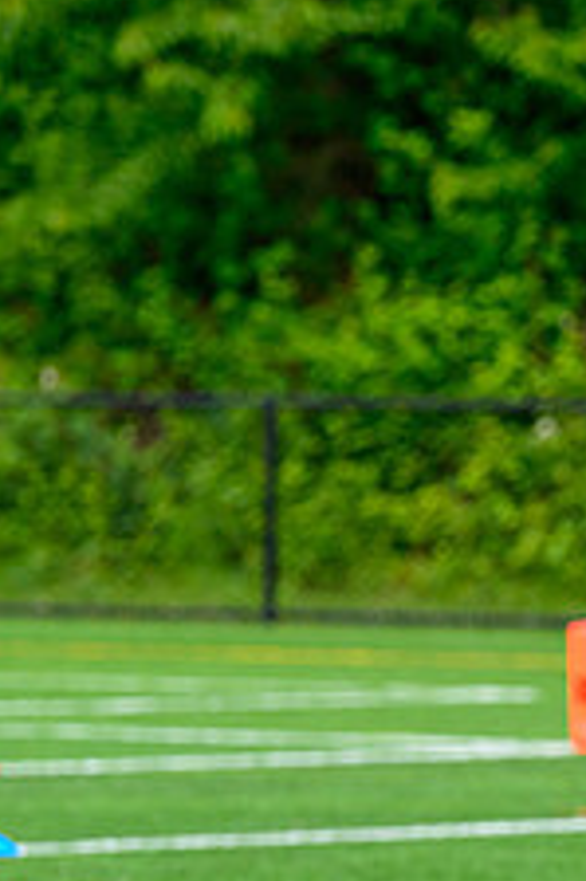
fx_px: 11933
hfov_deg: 2.8
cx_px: 1030
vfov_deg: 4.2
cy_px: 592
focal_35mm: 488
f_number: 4
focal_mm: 165
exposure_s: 1/1600
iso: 320
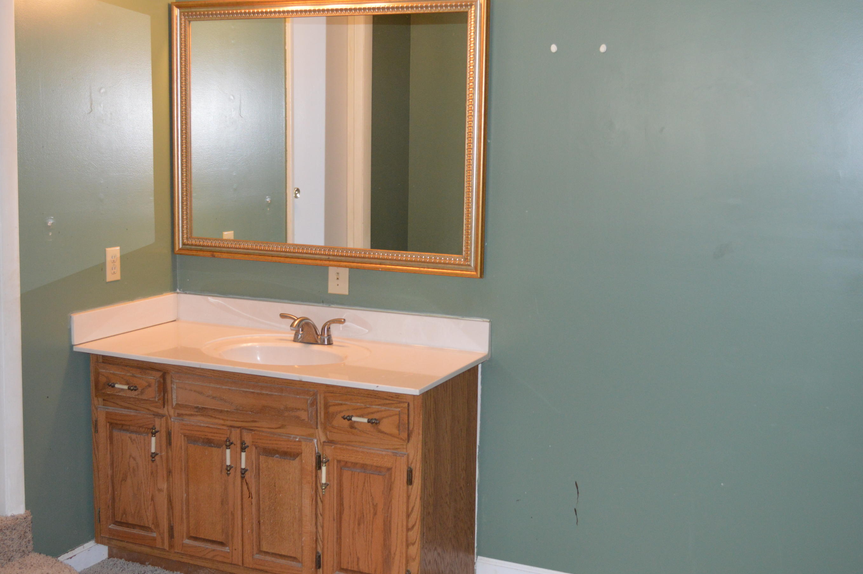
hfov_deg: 45.5
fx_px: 1030
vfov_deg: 31.1
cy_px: 265
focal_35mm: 43
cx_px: 430
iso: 1100
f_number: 4.2
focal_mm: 26
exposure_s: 1/60
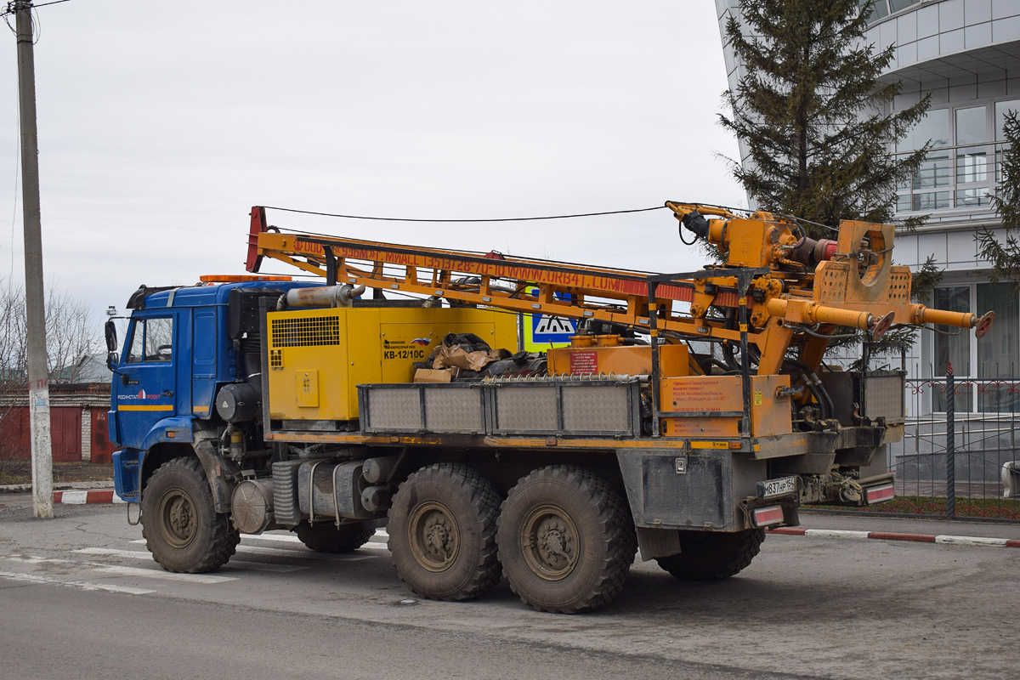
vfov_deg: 28.1
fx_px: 1360
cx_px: 510
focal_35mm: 48
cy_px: 340
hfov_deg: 41.1
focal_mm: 32
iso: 200
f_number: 5.6
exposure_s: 1/125
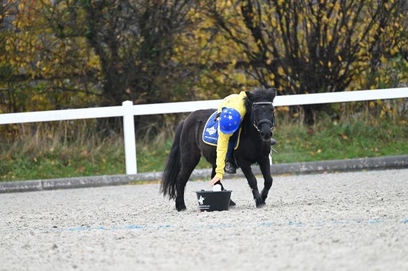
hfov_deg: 5.2
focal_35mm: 400
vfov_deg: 3.4
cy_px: 136
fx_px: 4529
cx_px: 204
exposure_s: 1/1250
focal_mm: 400
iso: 7200
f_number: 5.6
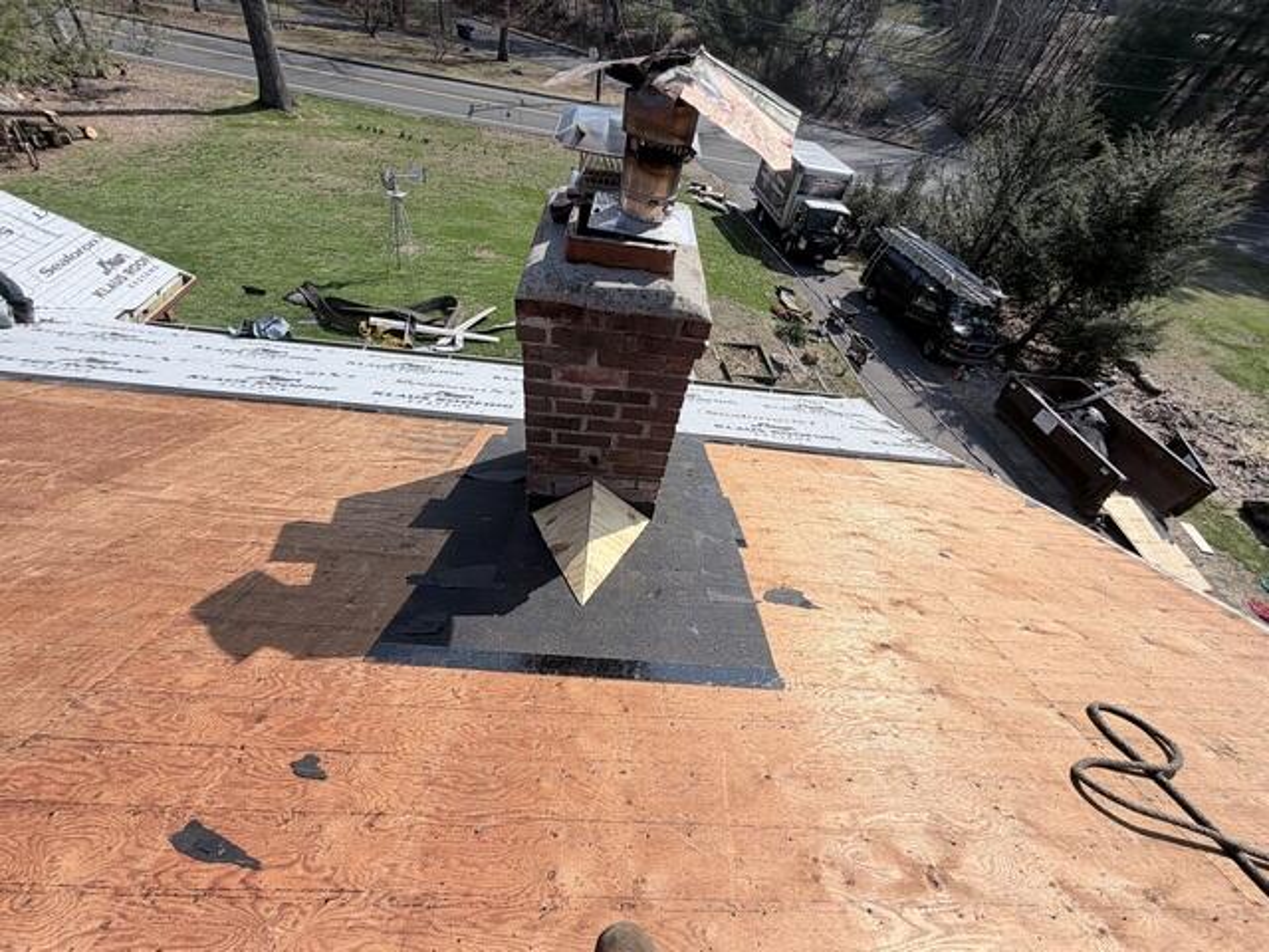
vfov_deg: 85.7
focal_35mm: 14
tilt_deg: -44.0
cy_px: 476
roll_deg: -10.7
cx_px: 634
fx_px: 513
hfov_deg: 102.1
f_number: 2.2
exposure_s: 1/770
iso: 20
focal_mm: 2.22
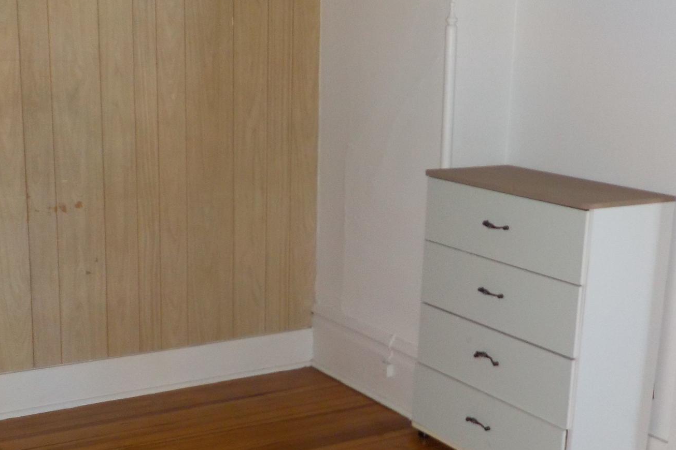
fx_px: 920
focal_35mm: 49
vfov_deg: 27.4
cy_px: 273
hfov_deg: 40.3
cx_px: 387
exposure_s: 1/30
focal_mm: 4.1
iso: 250
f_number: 3.3
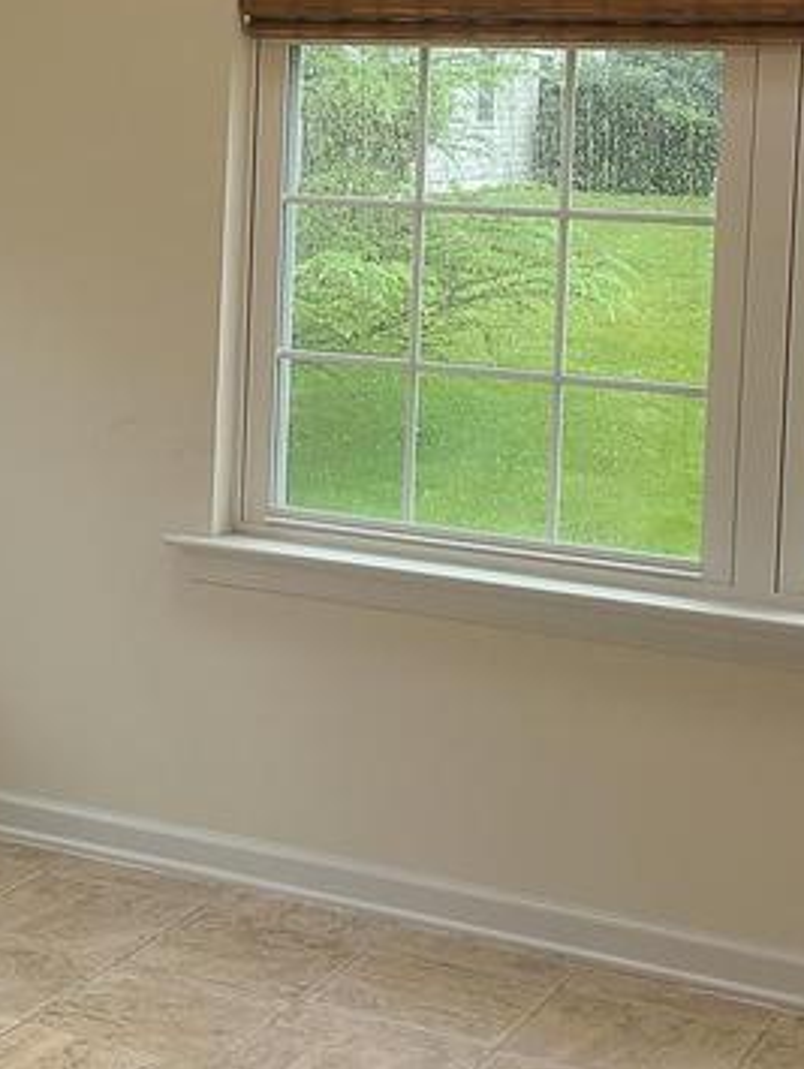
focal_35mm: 79
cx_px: -18
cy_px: 244
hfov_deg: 18.2
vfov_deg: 24.4
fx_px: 2442
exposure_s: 1/120
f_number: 1.8
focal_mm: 5.4
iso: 64
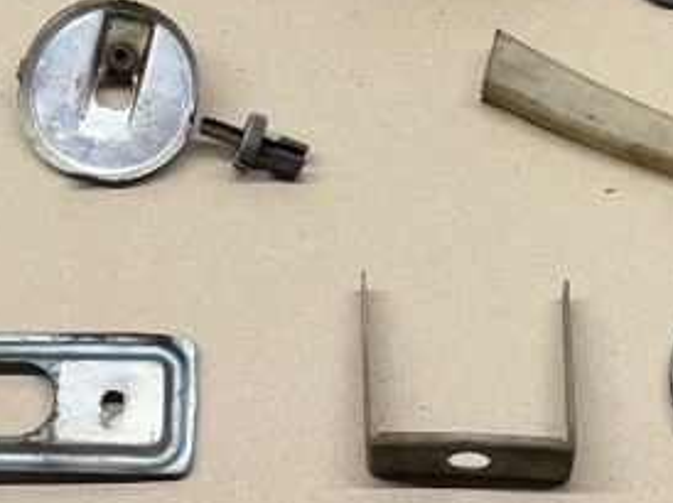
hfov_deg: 17.3
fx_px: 2214
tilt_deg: -54.4
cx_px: 275
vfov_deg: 12.5
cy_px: -182
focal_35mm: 114
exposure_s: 1/100
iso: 50
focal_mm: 4.2
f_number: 1.6
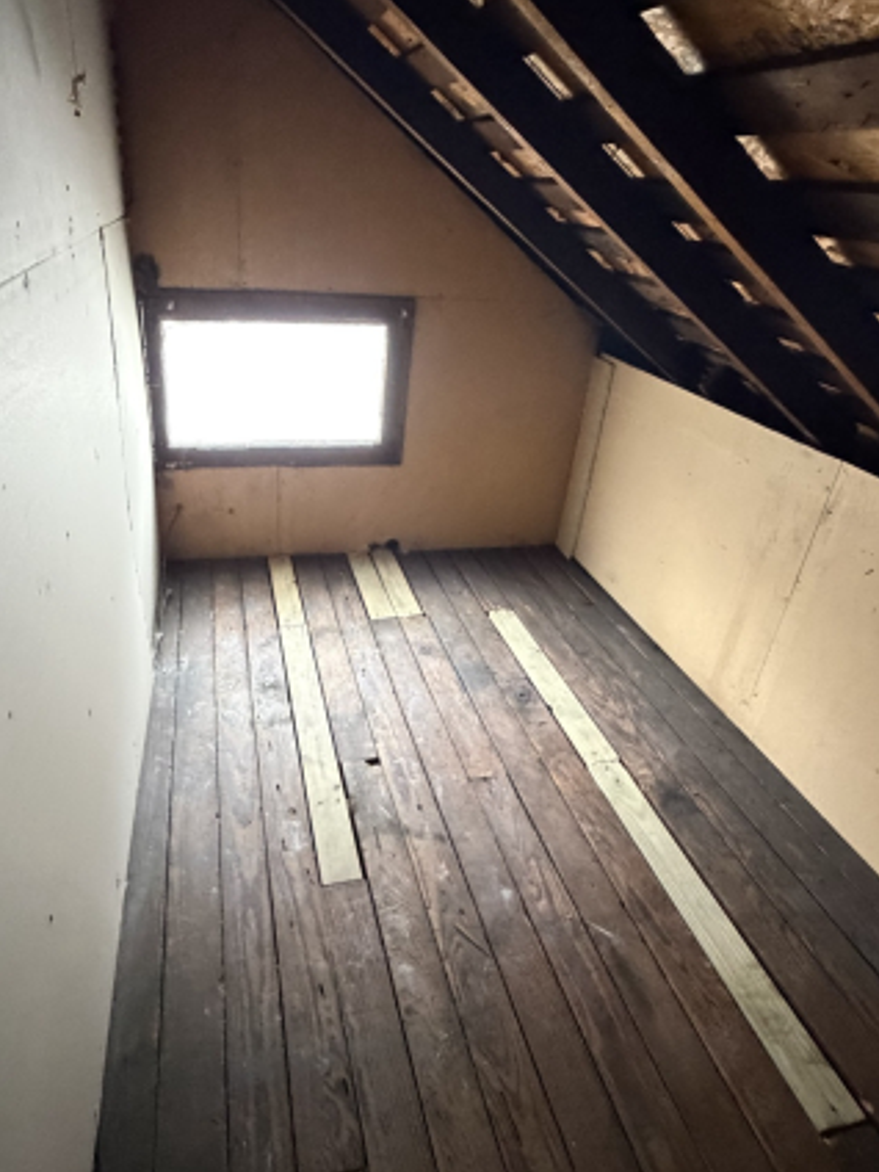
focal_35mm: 22
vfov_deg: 76.4
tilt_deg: -26.6
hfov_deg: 61.0
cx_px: 398
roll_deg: -3.2
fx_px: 745
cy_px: 565
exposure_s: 1/60
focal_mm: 2.22
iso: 1250
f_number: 2.2
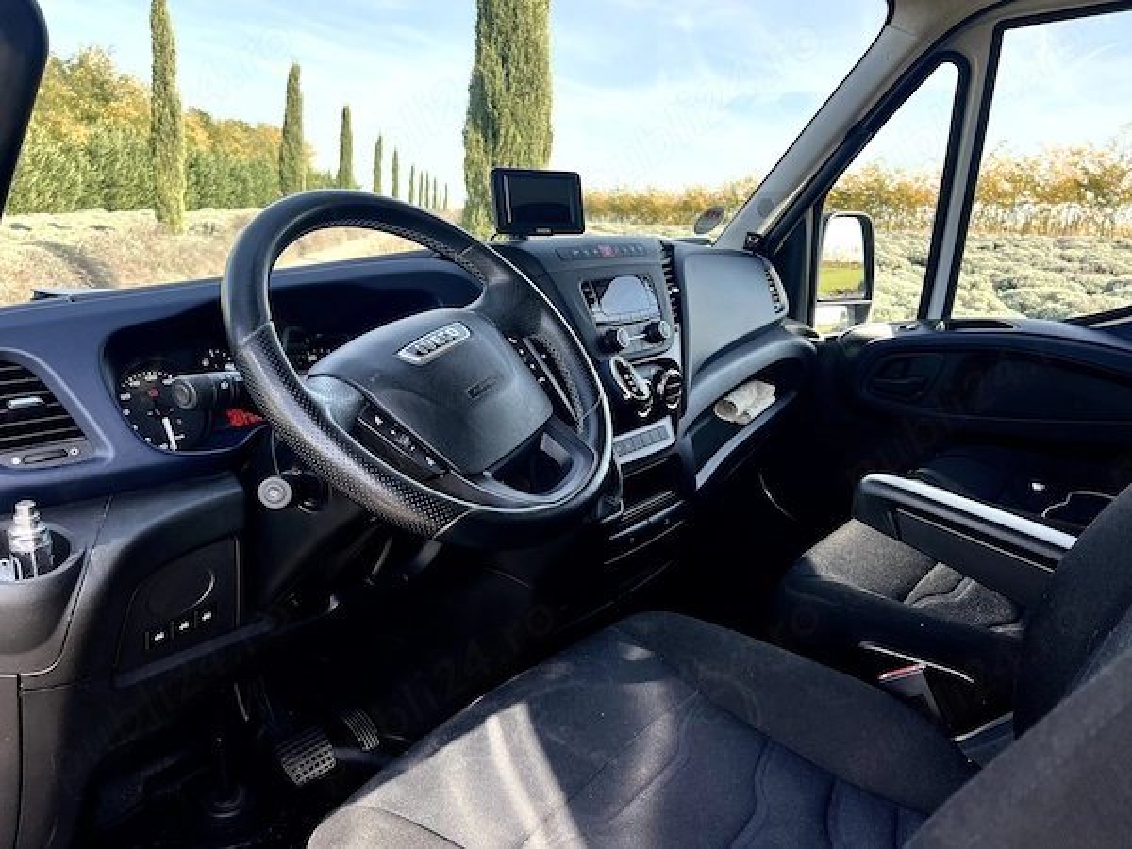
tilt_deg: -12.0
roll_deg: -4.3
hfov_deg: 67.3
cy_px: 424
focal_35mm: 26
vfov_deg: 53.1
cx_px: 566
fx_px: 850
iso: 50
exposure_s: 1/366
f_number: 1.5
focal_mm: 5.7
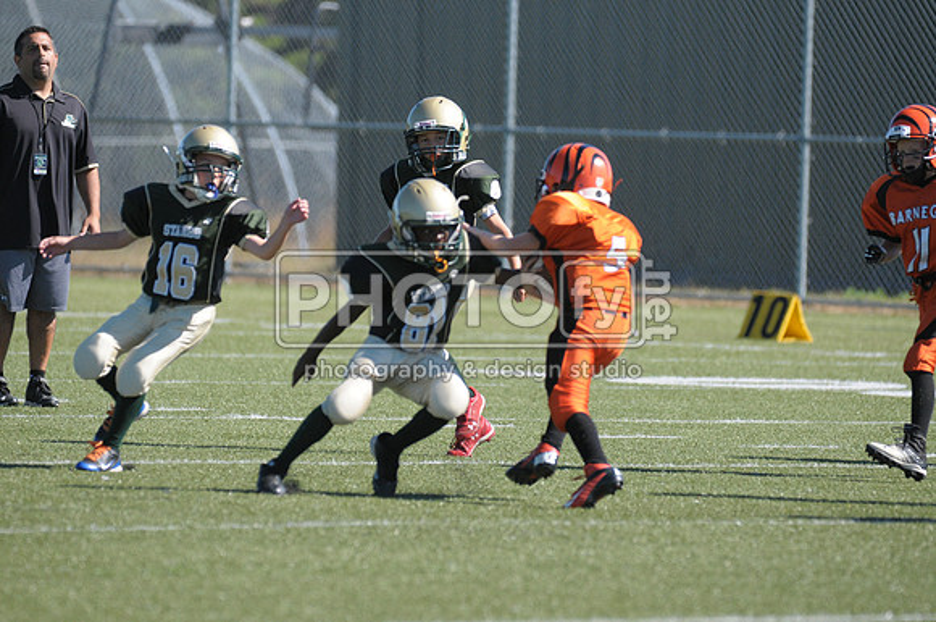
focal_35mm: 420
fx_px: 10905
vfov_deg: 3.3
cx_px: 468
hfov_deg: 4.9
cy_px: 311
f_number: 4
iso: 640
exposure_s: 1/2500
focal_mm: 280
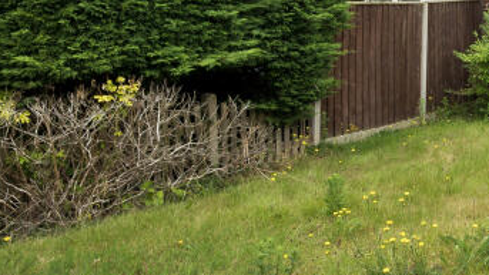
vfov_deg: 21.8
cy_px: -73
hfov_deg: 30.3
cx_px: 670
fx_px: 648
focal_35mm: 50
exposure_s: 1/640
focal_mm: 16
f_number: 7.1
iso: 500
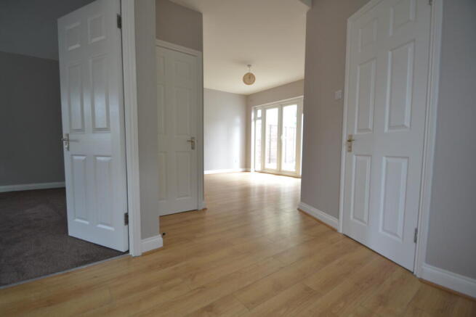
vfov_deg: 77.4
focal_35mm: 15
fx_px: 198
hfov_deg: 100.4
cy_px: 158
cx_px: 238
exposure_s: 1/40
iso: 400
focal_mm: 10
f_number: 4
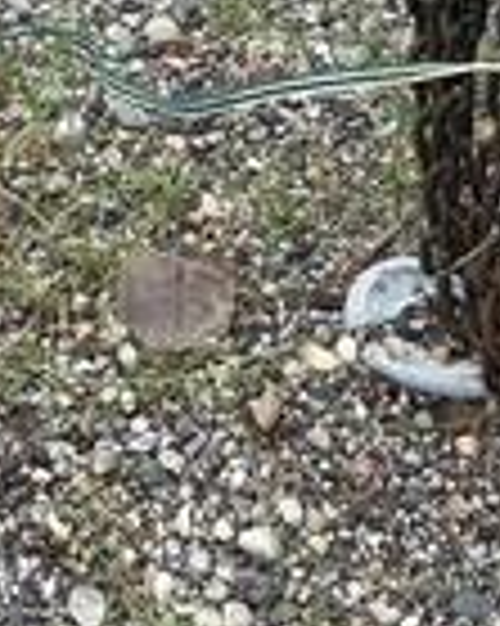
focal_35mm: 87
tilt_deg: -44.0
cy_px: -5
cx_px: 275
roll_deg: -7.1
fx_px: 1611
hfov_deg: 17.6
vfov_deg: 21.2
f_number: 2.4
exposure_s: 1/141
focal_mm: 3.3
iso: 25
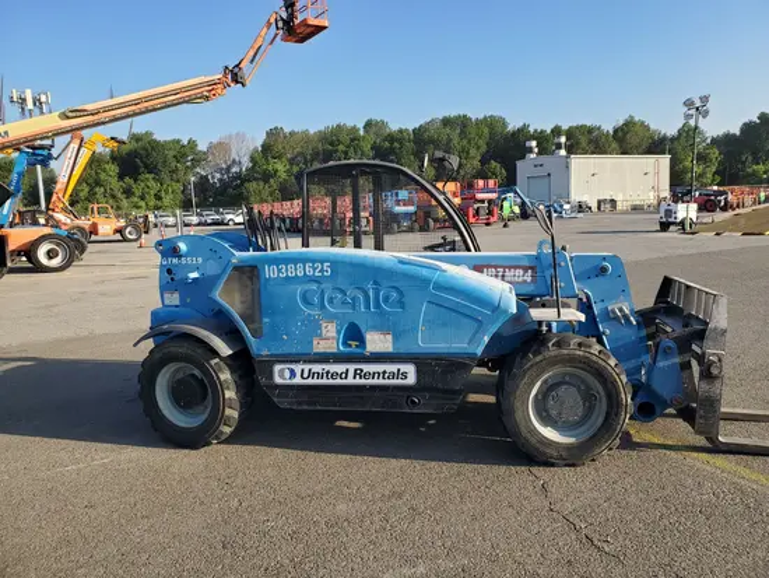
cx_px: 384
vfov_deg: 53.1
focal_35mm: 26
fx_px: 578
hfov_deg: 67.3
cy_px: 289
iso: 50
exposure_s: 1/637
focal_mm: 4.3
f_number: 2.4
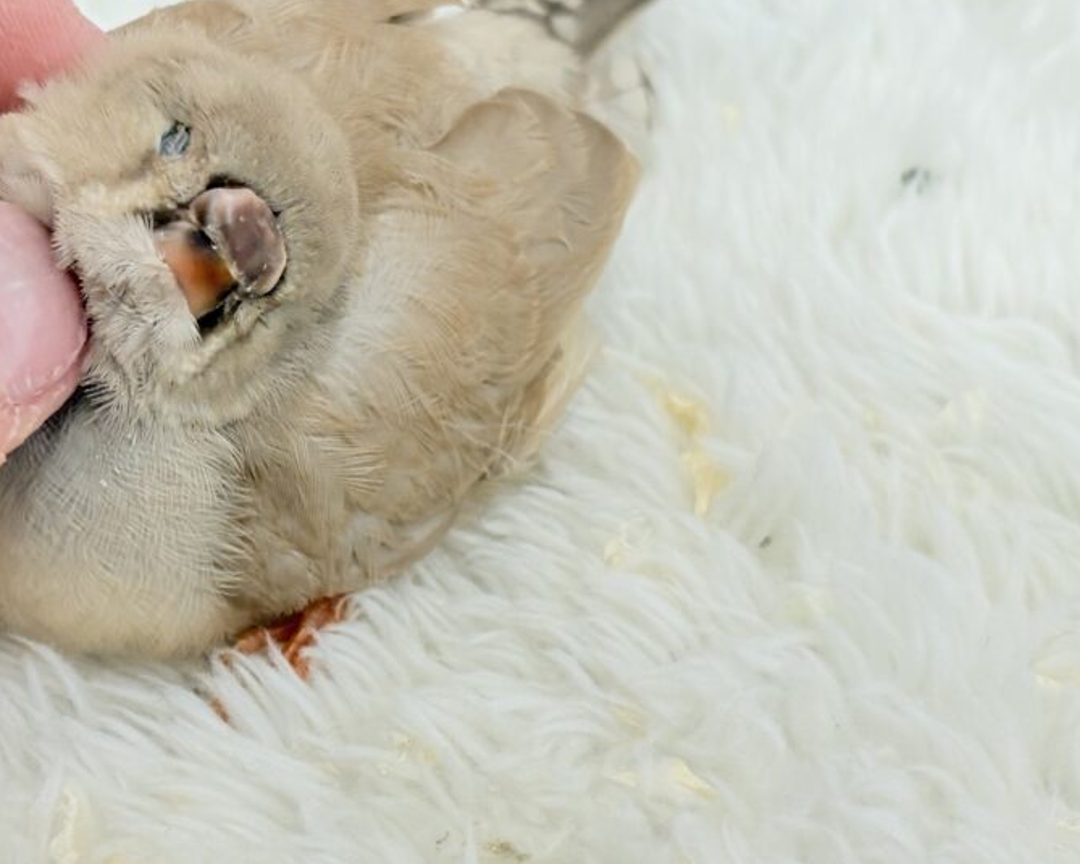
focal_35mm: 91
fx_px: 2908
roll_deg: +1.7
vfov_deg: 16.9
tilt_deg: -39.3
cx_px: 345
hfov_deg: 20.9
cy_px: 433
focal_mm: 5.96
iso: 64
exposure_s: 1/100
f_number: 1.6
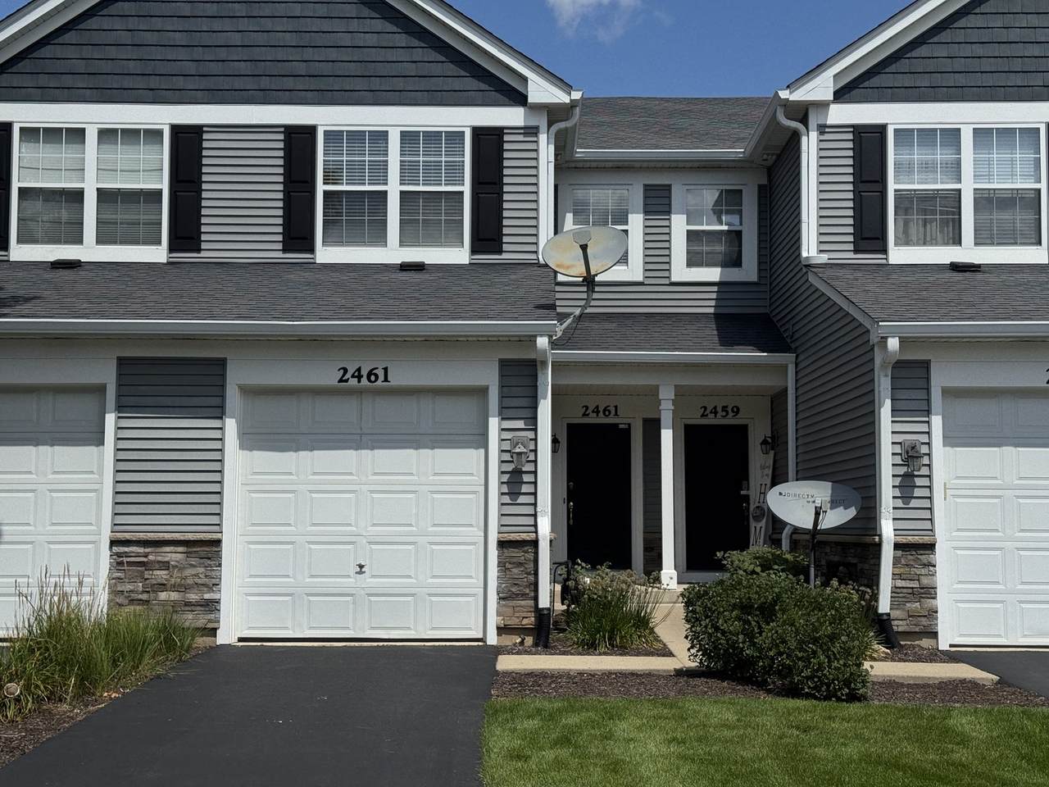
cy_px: 394
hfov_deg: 39.7
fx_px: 1455
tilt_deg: +4.1
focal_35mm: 48
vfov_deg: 30.3
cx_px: 524
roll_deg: -0.4
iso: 80
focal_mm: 6.76
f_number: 1.78
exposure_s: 1/10526
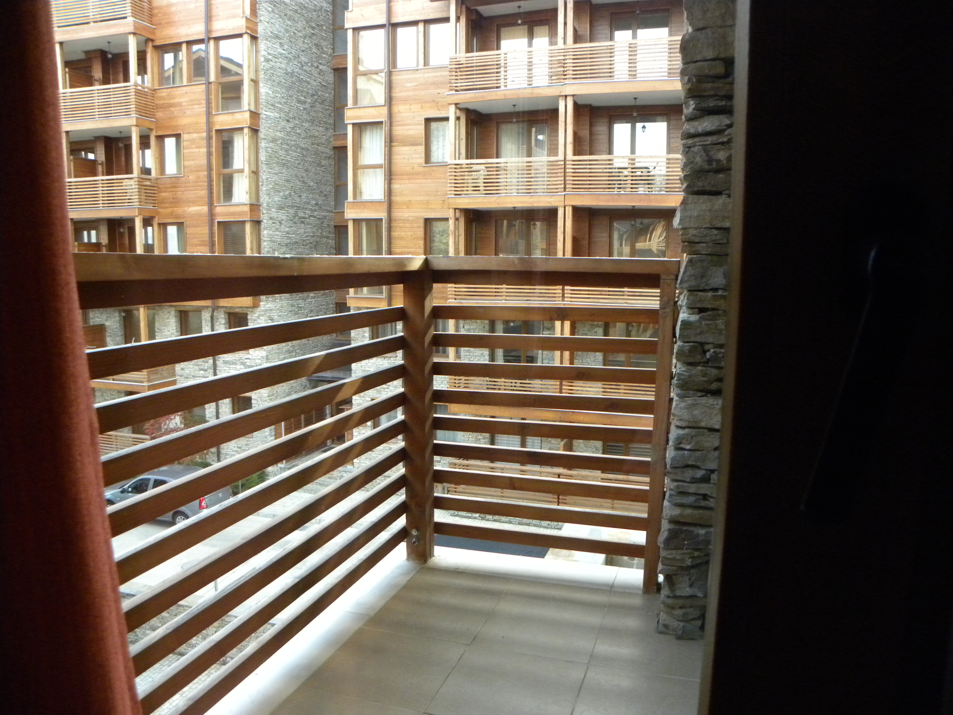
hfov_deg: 67.3
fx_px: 716
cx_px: 476
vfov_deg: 53.1
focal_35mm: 26
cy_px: 358
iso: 400
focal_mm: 4.6
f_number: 2.8
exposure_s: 1/240
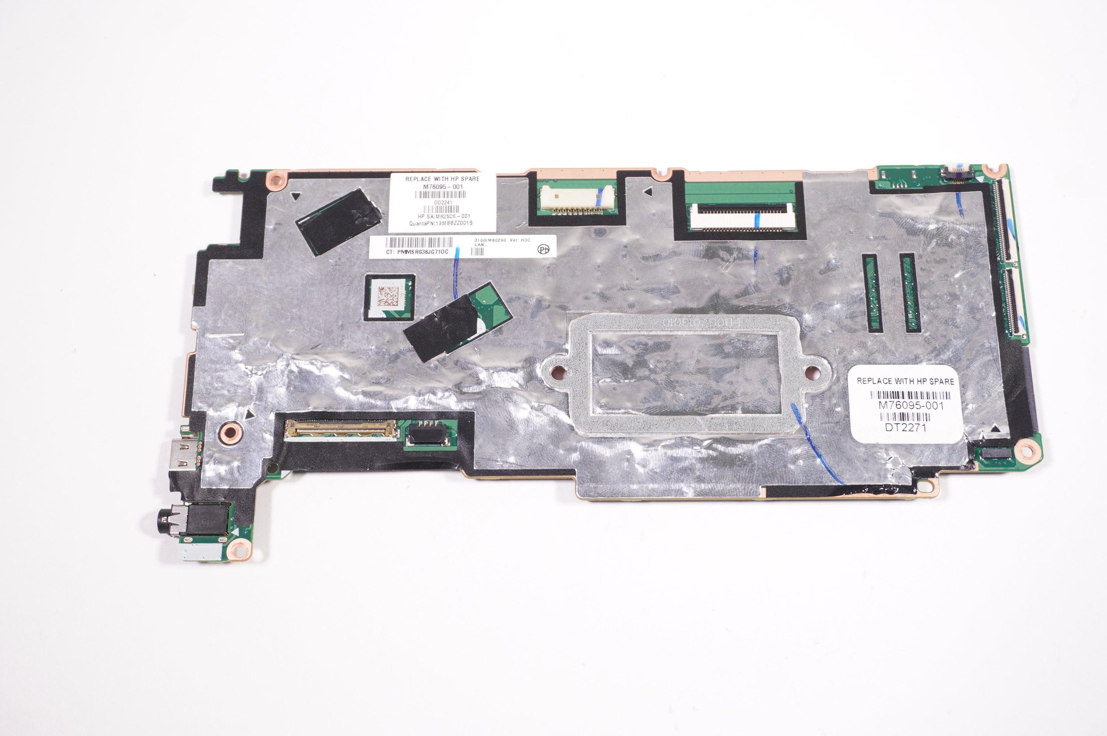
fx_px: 1290
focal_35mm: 42
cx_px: 554
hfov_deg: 46.4
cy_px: 368
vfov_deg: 31.8
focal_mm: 28
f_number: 5.6
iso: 640
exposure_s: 1/125
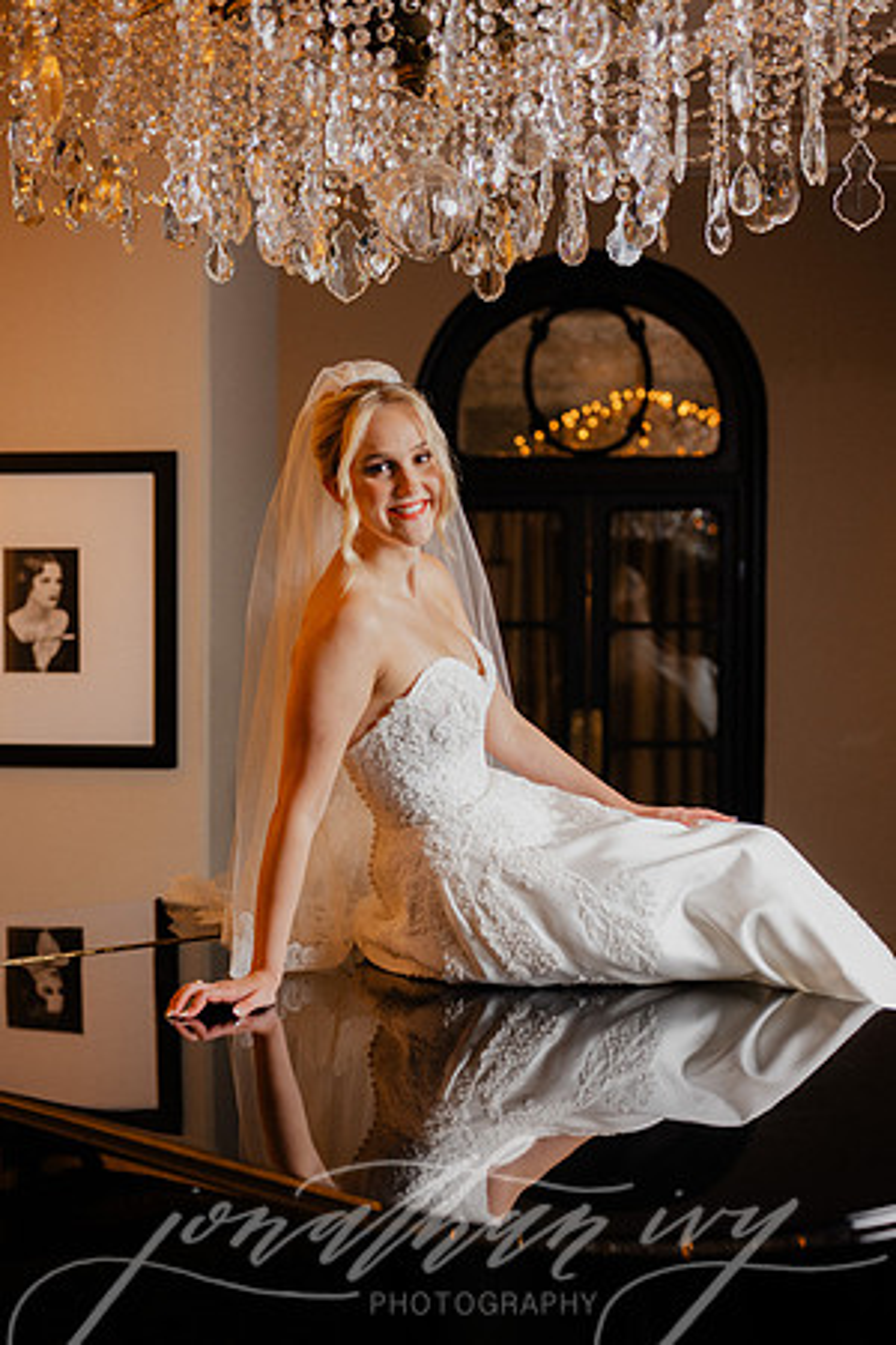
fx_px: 1867
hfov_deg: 27.0
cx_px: 448
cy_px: 672
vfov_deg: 39.6
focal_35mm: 50
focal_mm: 50
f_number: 2.8
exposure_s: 1/160
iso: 1000
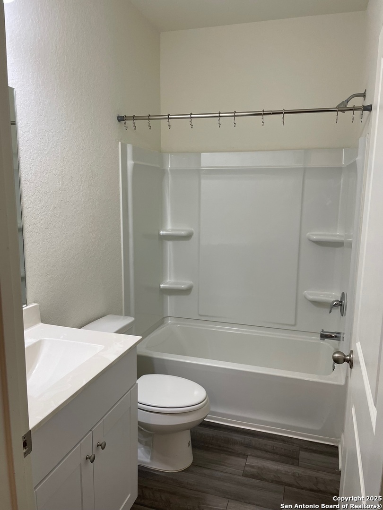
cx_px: 192
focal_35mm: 26
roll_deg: -0.1
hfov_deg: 53.1
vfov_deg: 67.3
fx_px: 384
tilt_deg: -10.0
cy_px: 255
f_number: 1.6
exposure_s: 1/120
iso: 125
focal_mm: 4.2
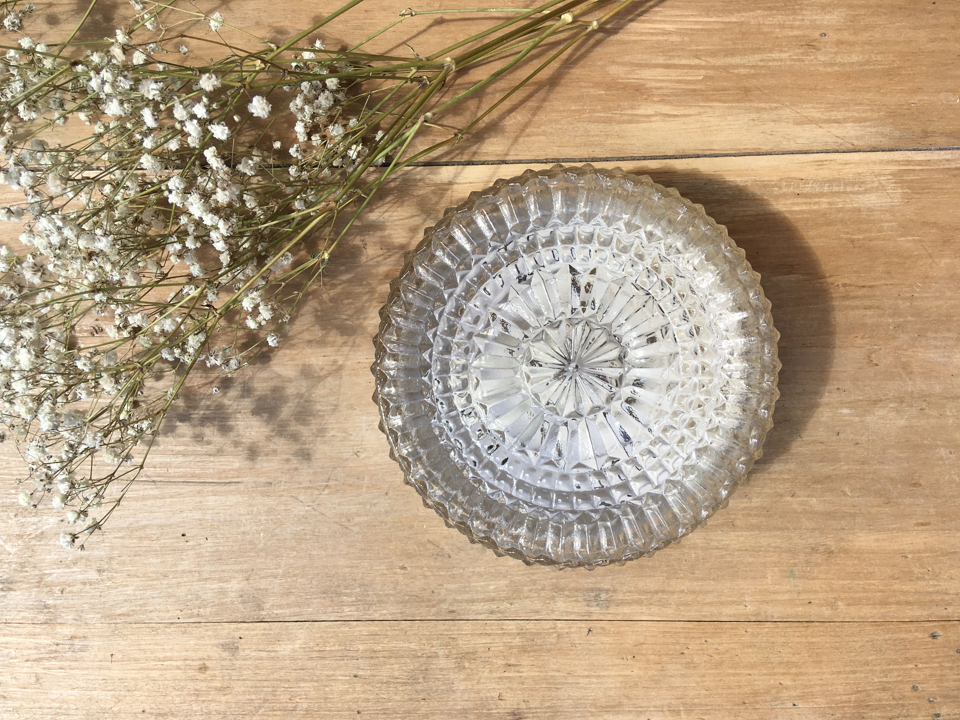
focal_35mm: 29
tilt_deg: -87.1
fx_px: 804
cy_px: 360
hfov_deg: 61.7
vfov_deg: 48.2
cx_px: 480
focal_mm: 4.15
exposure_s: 1/641
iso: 25
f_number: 2.2
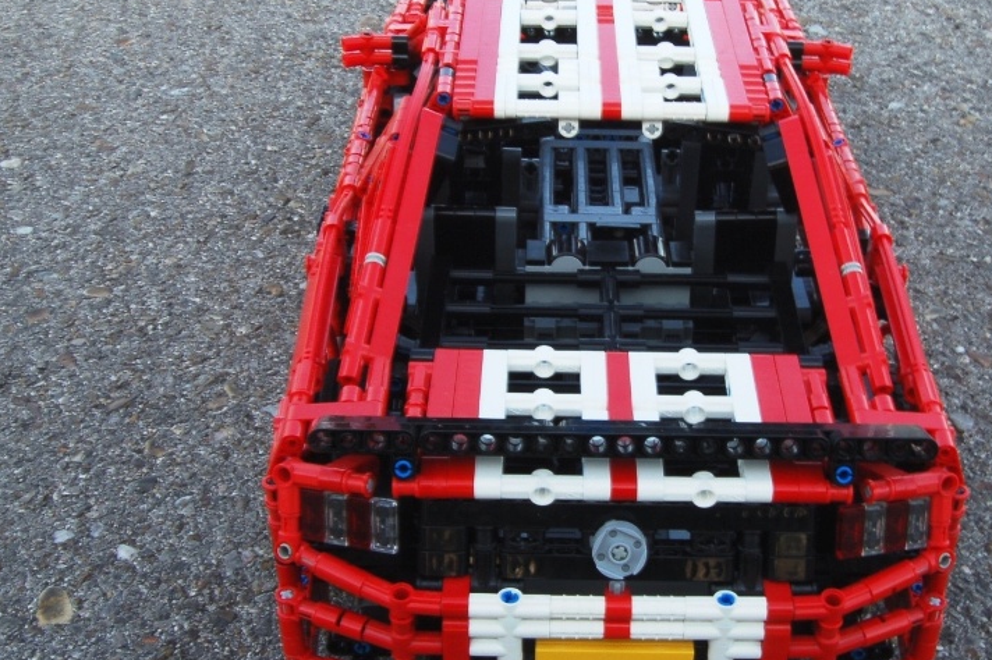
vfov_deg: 30.7
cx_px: 613
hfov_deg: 44.5
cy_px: 347
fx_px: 1202
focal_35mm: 44
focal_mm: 23
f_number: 25
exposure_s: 1/10
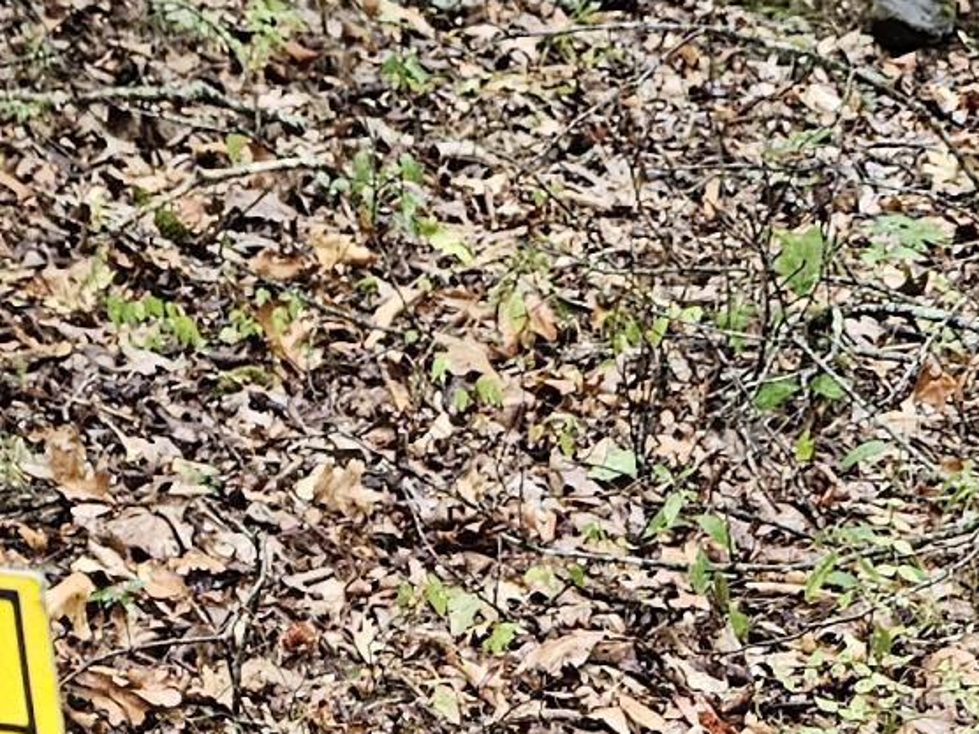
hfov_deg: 15.5
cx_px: 1021
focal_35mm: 124
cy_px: 1890
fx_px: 3507
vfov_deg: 10.1
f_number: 1.7
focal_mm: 6.3
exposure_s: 1/120
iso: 400
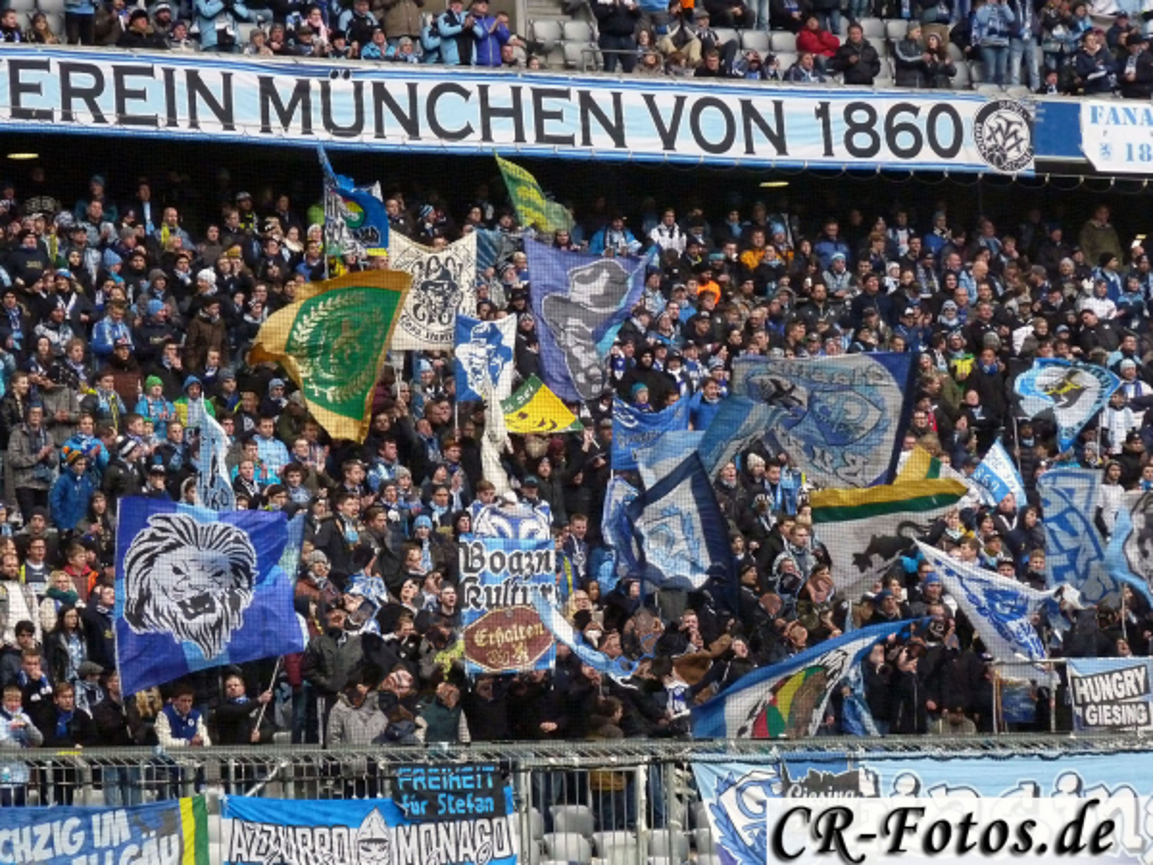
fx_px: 5862
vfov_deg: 8.4
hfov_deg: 11.2
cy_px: 432
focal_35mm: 176
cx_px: 576
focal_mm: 31.2
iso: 800
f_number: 3.7
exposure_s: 1/250
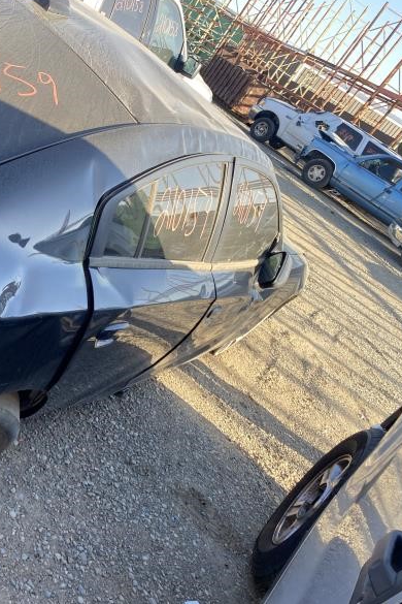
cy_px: 296
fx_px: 620
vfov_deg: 51.9
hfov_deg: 33.4
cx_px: 18
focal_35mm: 37
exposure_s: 1/237
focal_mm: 4.25
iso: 32
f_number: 1.8
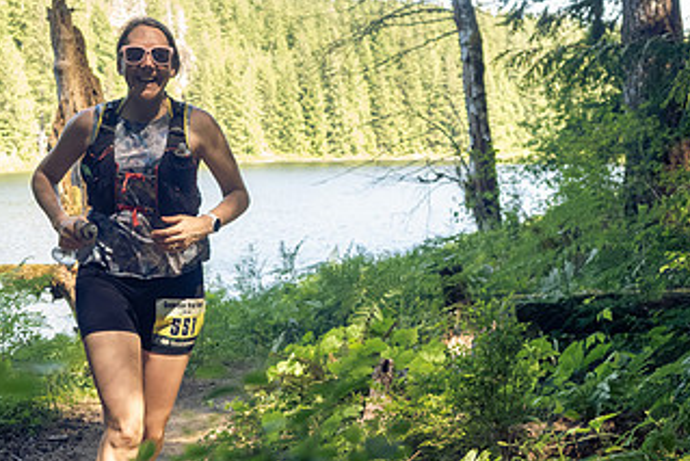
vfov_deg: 20.0
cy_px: 209
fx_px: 1304
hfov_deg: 29.5
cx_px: 255
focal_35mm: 68
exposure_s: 1/1000
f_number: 2.8
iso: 1600
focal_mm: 18
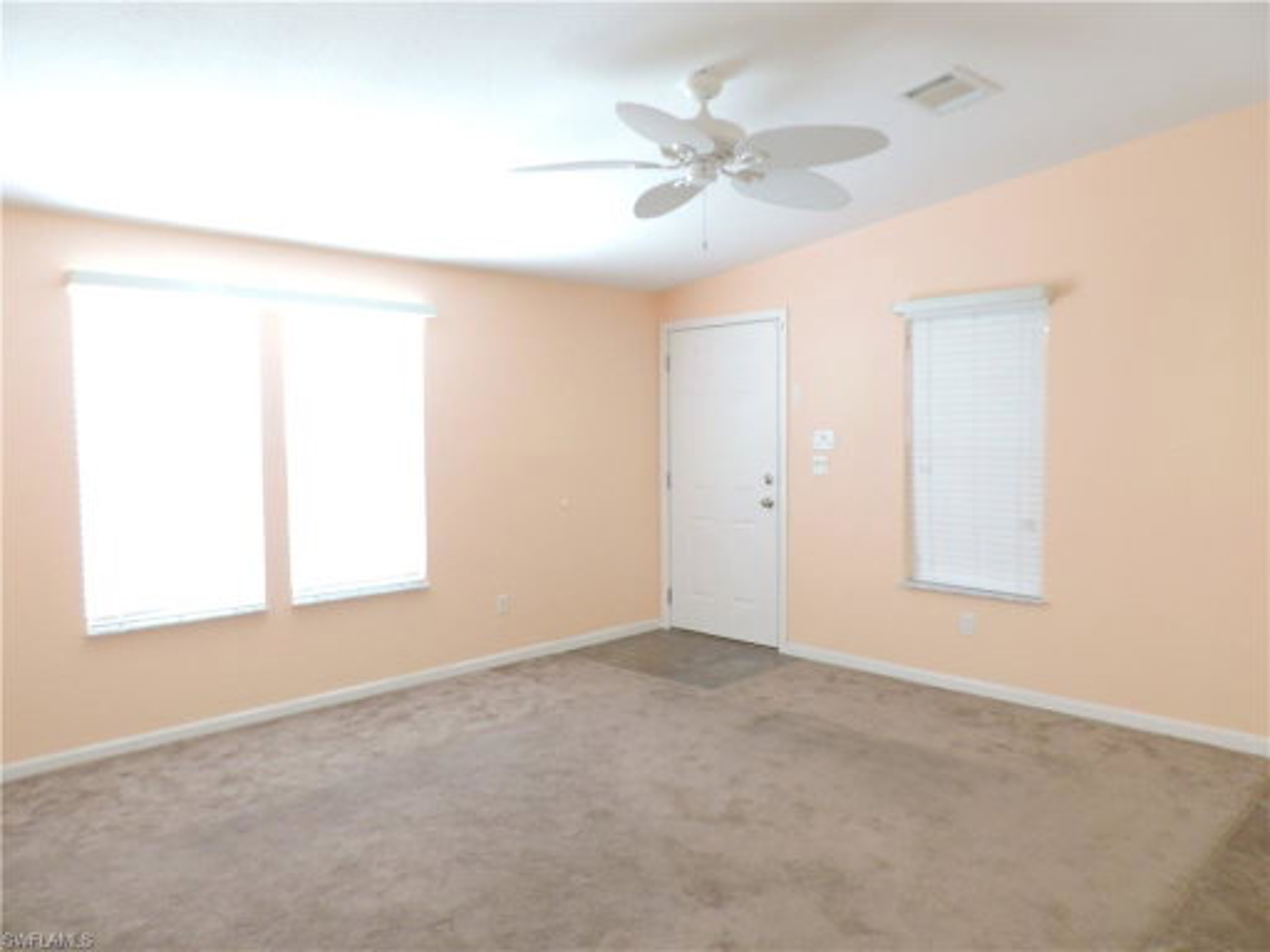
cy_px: 476
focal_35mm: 24
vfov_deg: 56.8
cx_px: 635
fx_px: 881
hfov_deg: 71.6
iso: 360
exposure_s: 1/30
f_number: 3
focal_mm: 4.3
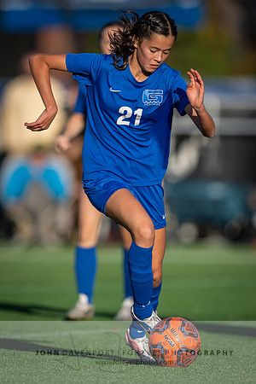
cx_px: 101
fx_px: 8013
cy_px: 192
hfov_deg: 1.8
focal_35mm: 751
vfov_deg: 2.7
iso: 110
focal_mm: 400
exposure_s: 1/2000
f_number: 2.8
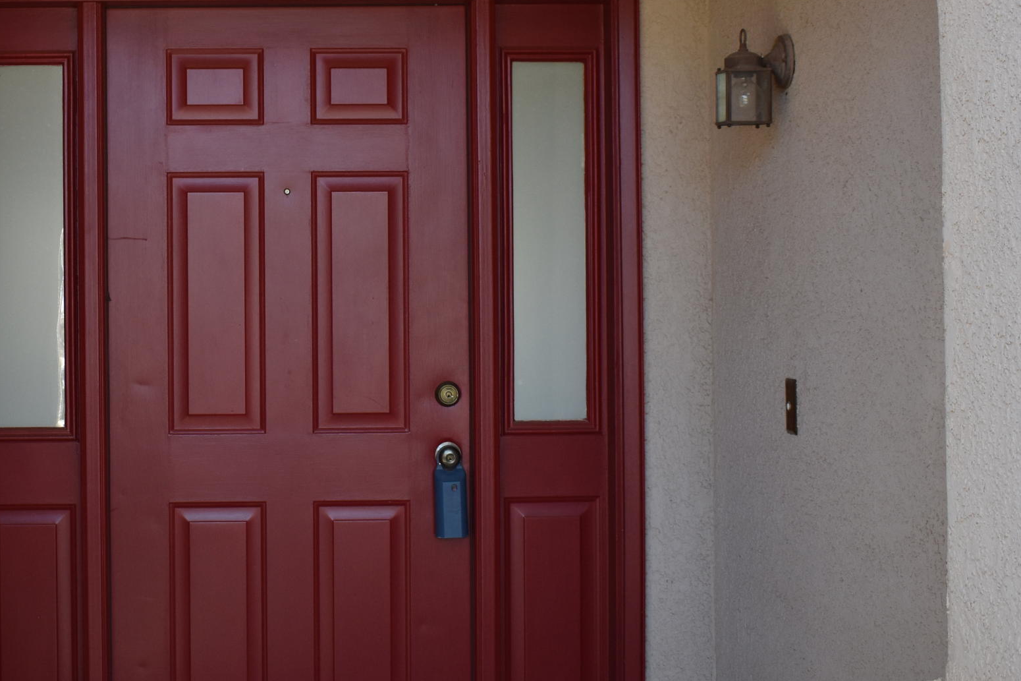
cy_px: 270
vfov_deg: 22.2
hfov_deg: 32.4
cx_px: 287
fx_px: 1729
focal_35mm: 61
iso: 400
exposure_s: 1/250
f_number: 4.5
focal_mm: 21
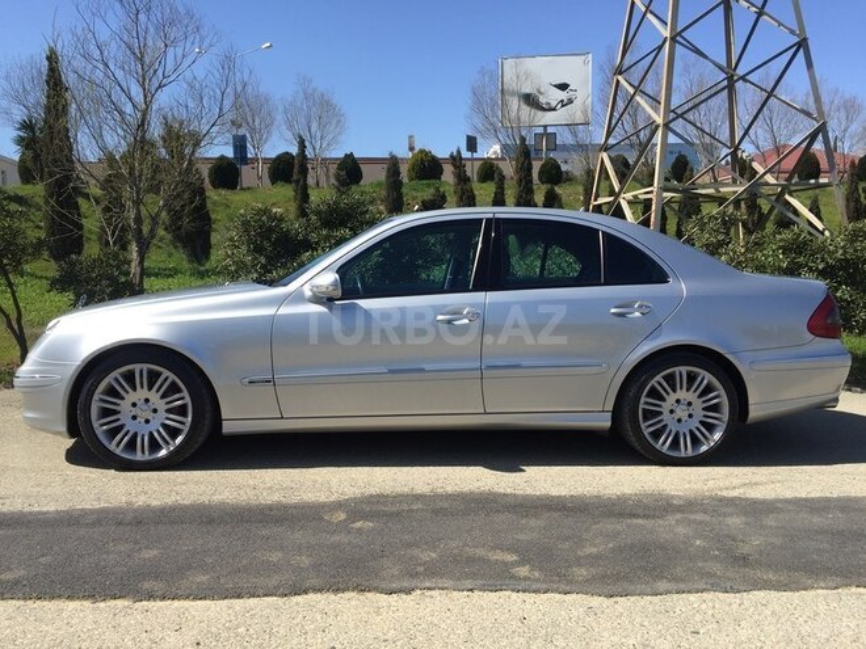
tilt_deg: -4.2
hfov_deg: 61.7
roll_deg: -0.9
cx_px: 433
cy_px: 324
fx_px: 726
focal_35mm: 29
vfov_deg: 48.2
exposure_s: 1/1799
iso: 32
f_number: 2.2
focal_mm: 4.15
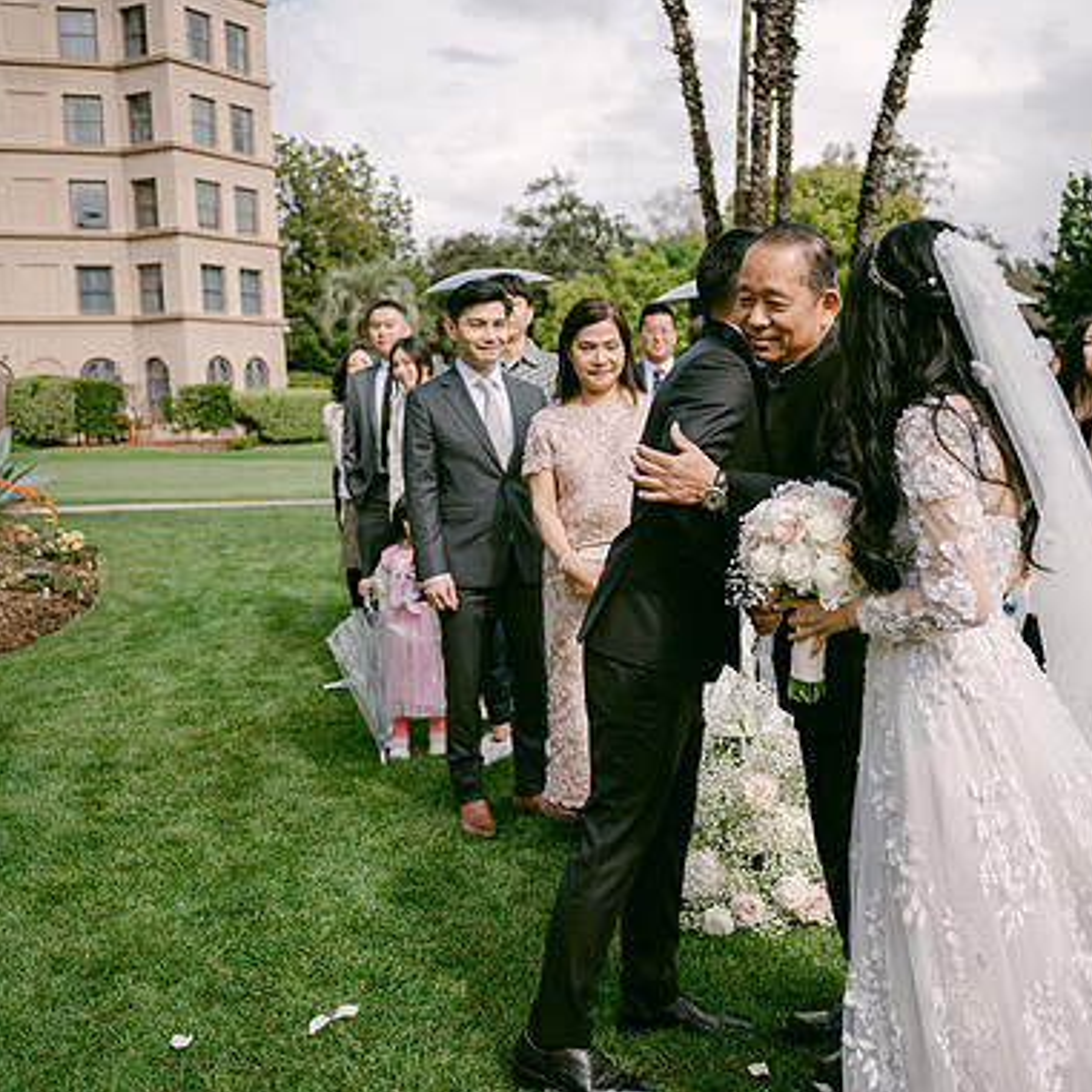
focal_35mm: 37
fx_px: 1321
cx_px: 675
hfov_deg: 44.6
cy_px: 547
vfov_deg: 44.9
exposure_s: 1/2500
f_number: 2.8
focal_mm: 28
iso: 100
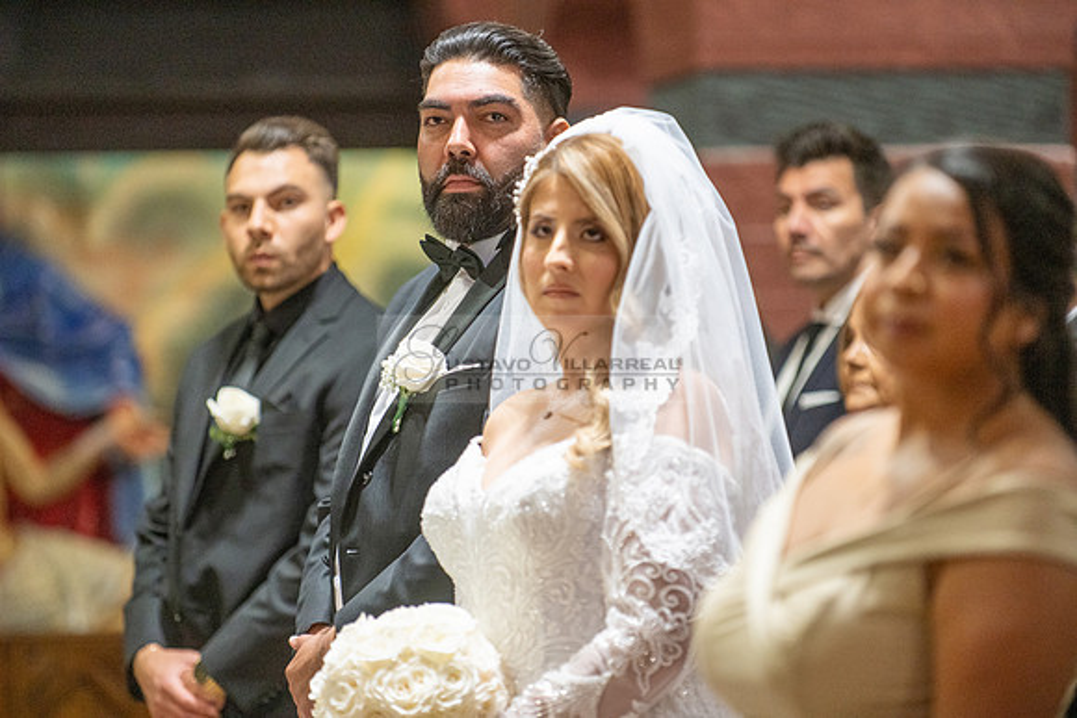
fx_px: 5984
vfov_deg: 6.9
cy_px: 359
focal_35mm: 200
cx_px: 538
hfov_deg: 10.3
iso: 3200
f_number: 2.8
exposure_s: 1/250
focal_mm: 200
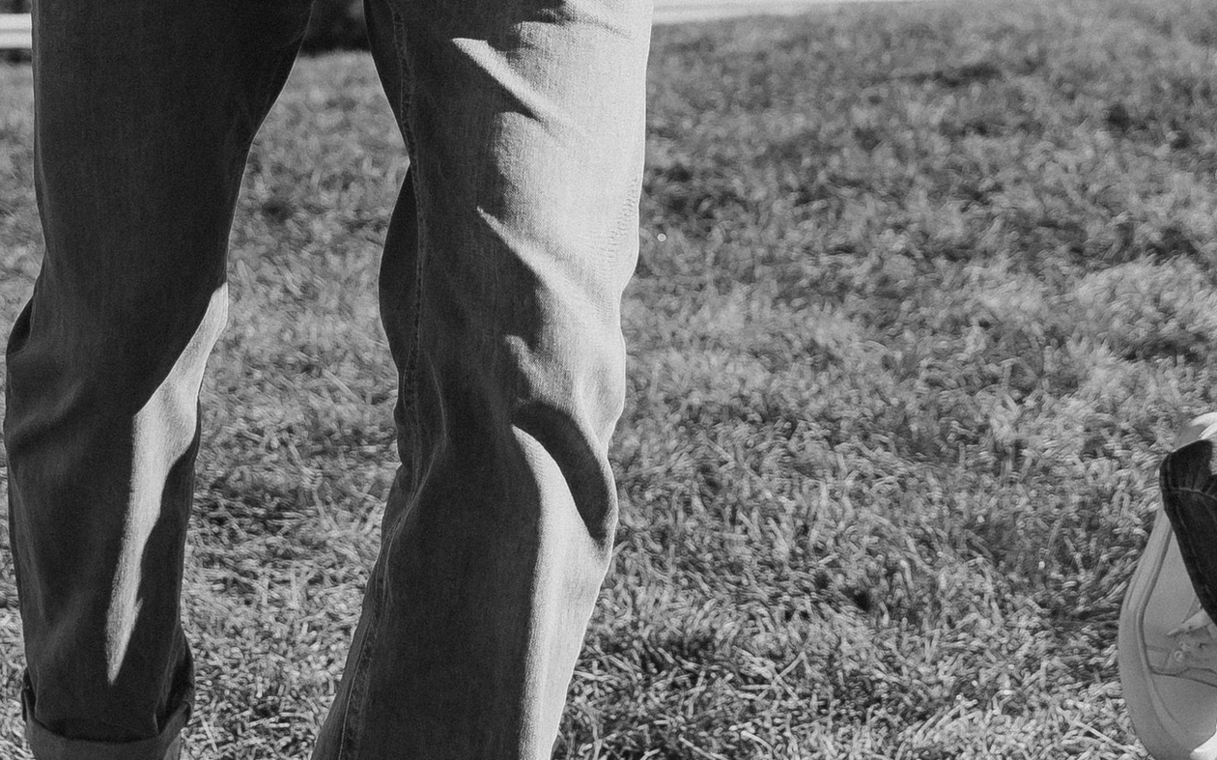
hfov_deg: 23.7
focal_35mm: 87
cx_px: 791
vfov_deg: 13.6
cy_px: -569
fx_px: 2885
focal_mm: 28
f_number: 2.8
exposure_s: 1/2500
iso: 100
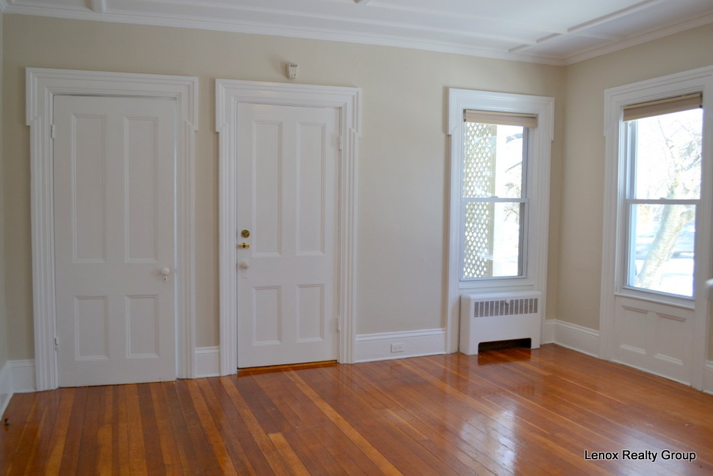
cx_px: 356
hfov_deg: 61.9
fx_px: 594
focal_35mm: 30
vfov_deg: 43.6
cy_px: 238
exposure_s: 1/40
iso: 100
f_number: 3.8
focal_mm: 20
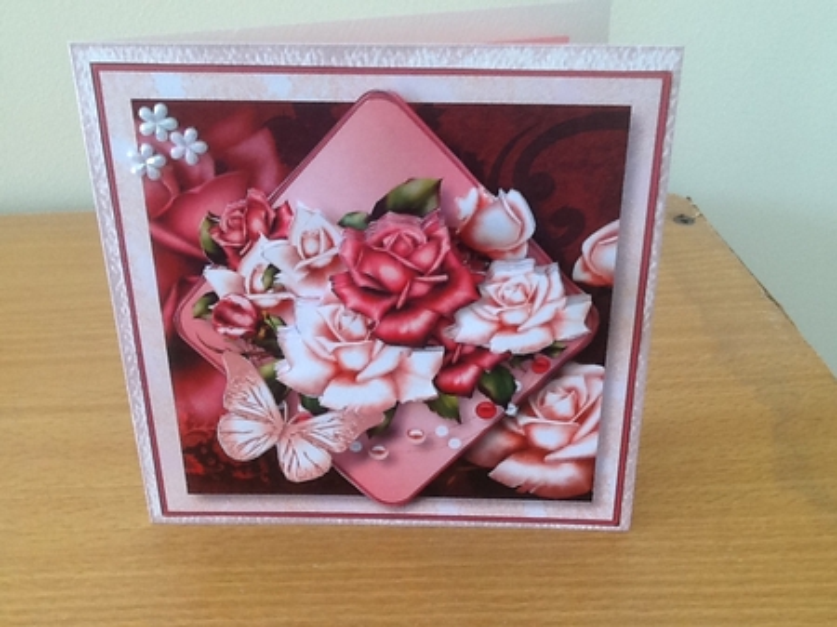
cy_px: 314
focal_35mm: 44
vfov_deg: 32.8
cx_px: 418
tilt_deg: -27.8
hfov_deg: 43.0
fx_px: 1063
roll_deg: +1.1
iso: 40
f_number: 2.4
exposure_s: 1/60
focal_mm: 2.03
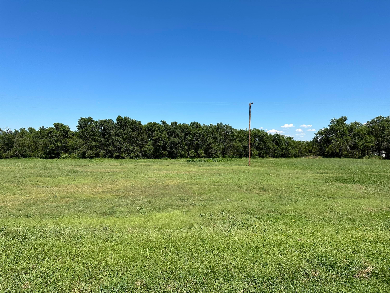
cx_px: 195
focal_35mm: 24
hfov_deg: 71.6
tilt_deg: +0.1
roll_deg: -0.4
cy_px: 146
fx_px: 270
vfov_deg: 56.8
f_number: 1.78
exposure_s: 1/5263
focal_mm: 6.86
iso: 80
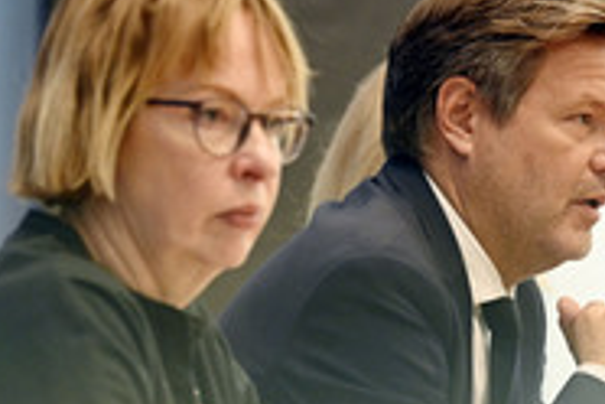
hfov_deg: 4.2
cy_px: 358
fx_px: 8150
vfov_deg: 2.8
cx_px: 506
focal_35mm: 485
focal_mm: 200
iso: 3200
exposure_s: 1/500
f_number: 5.6
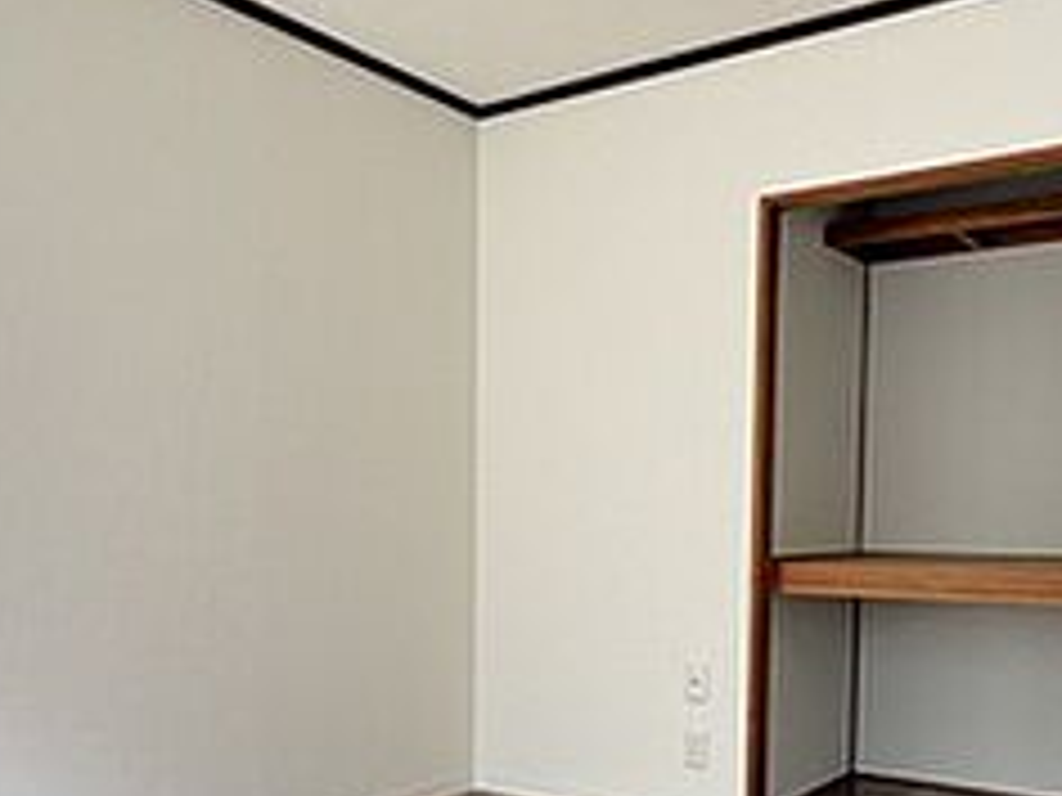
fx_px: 1166
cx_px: 504
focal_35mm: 38
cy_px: 603
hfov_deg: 49.0
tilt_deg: -4.3
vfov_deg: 36.8
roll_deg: +0.4
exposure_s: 1/99
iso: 160
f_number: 2.2
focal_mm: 2.22
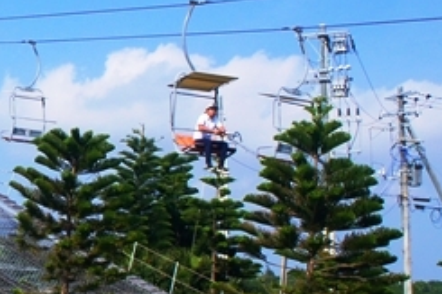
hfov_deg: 19.3
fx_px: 1202
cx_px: -130
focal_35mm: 98
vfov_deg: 13.9
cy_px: 143
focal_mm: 20
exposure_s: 1/320
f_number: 13
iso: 200
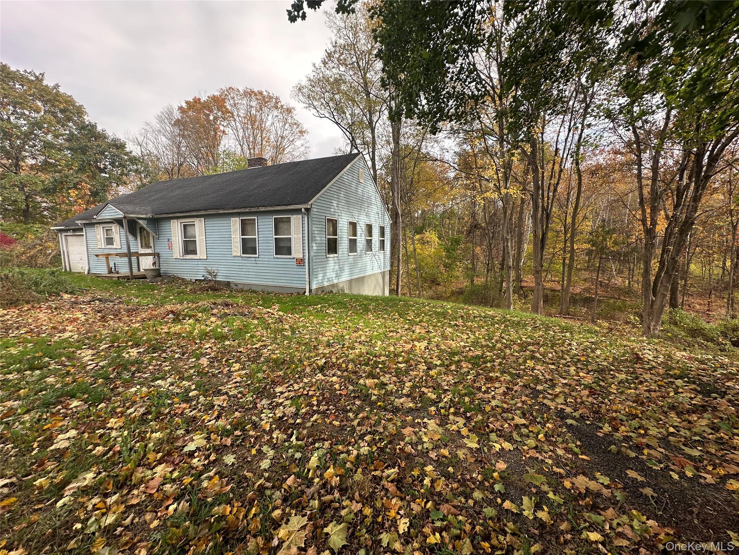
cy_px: 278
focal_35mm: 14
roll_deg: +0.1
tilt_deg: -6.4
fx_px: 299
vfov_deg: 85.7
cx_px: 370
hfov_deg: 102.1
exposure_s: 1/388
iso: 50
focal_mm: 2.22
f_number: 2.2
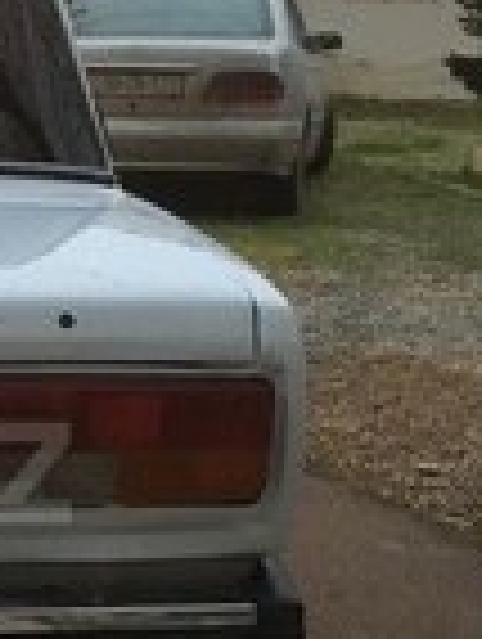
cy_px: 472
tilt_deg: -14.0
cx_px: -275
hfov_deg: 13.7
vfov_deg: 19.3
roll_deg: -0.5
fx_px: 1870
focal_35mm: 101
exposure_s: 1/17
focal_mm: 4.15
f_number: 2.2
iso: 250
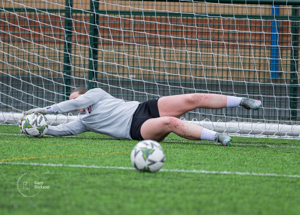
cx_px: 154
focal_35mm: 414
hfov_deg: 4.9
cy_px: 142
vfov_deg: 3.5
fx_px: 3530
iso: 140
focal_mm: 200
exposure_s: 1/800
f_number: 2.8
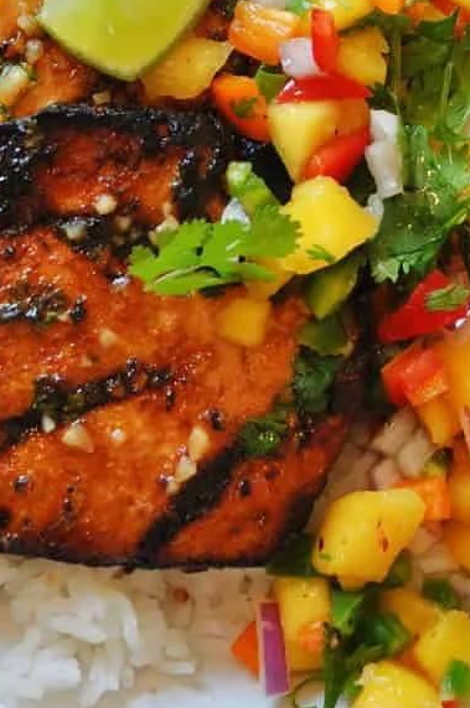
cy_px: 112
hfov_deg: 12.0
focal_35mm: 114
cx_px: 248
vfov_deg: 17.8
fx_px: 2239
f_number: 4.8
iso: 560
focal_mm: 32
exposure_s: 1/125
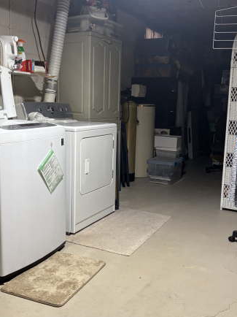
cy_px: 162
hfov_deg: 35.9
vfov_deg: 46.8
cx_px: 111
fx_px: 366
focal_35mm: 40
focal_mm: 5.96
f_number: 1.6
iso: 160
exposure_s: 1/60
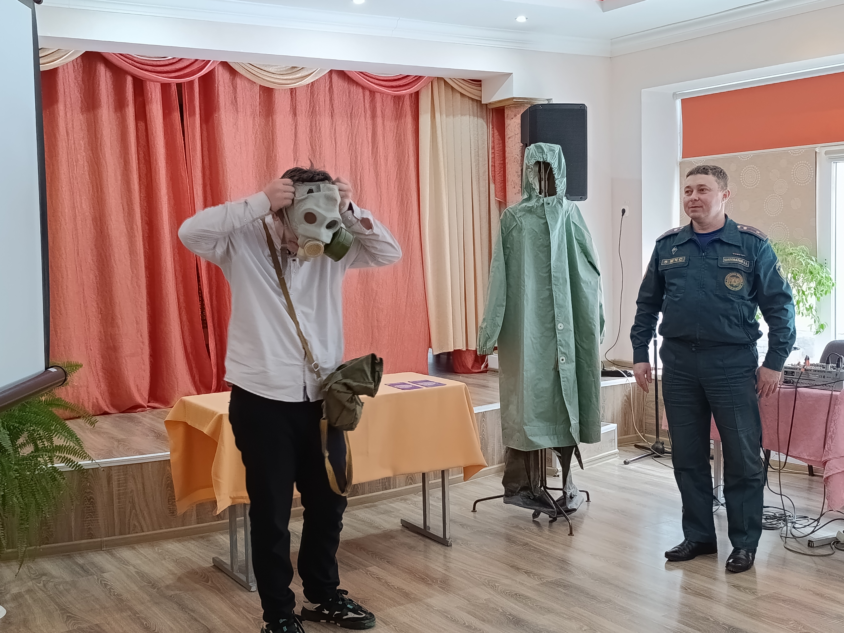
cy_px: 316
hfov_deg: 46.8
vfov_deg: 36.0
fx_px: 975
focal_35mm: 40
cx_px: 422
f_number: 1.5
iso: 579
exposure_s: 1/101
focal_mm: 4.94
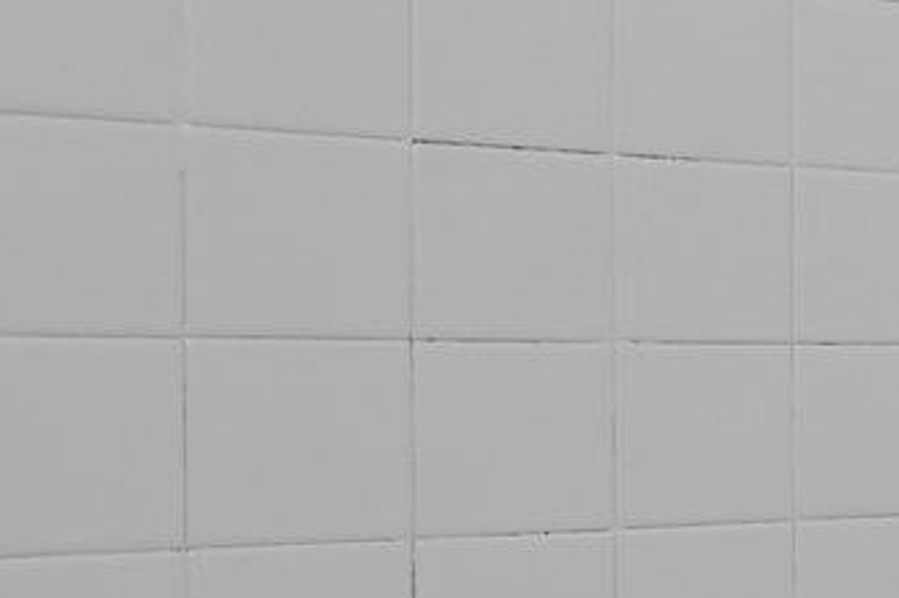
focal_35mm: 97
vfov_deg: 14.1
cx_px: 1827
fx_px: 2421
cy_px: 411
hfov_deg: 16.1
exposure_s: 1/3
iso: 400
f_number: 8
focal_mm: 16
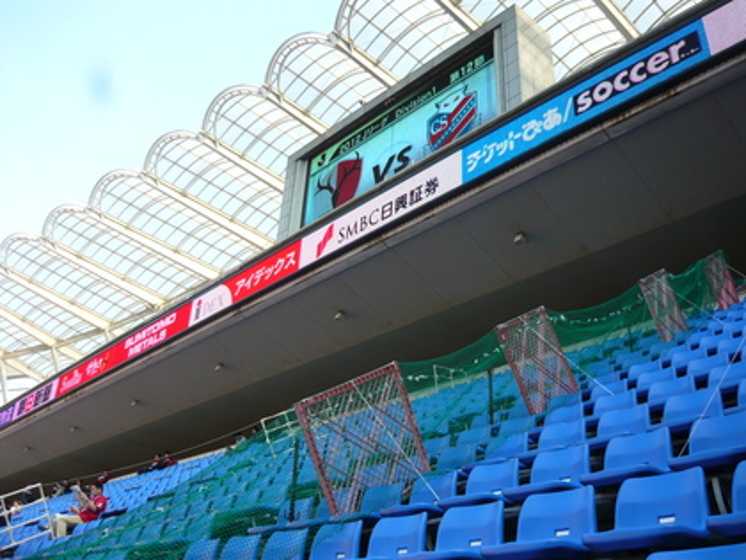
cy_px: 280
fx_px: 711
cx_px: 373
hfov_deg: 55.4
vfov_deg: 42.9
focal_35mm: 33
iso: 100
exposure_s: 1/250
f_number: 2.8
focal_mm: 5.5
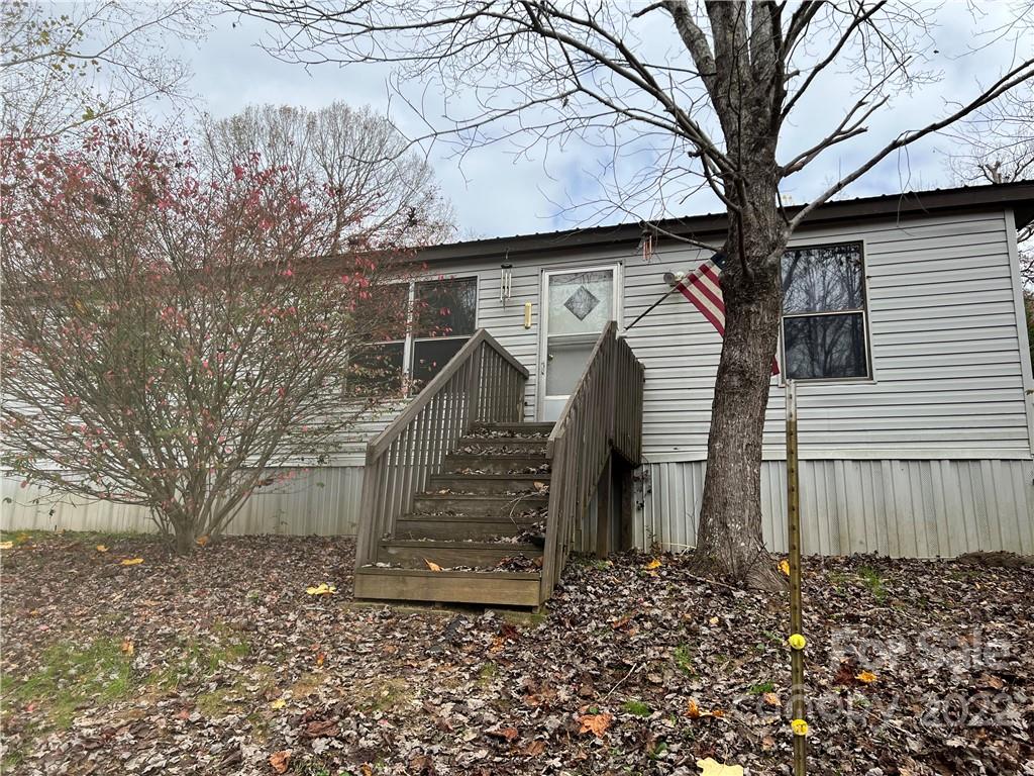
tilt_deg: +12.5
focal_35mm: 26
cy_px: 388
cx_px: 517
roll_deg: -1.6
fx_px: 777
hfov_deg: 67.3
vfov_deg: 53.1
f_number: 1.5
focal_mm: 5.7
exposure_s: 1/2123
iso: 50
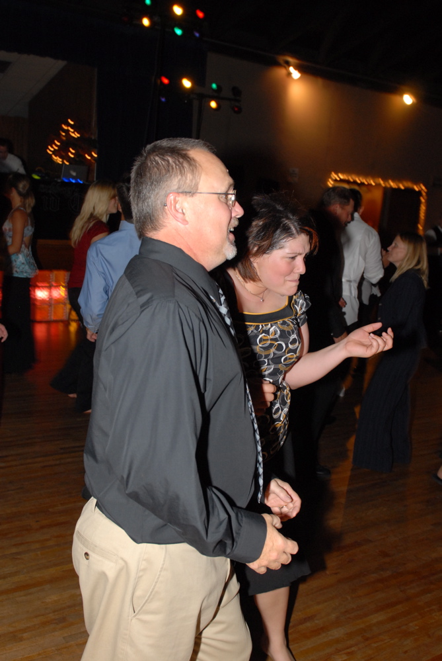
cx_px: 221
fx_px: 661
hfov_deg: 37.0
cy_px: 330
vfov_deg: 53.1
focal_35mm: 36
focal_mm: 24
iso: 400
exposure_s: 1/20
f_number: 4.5
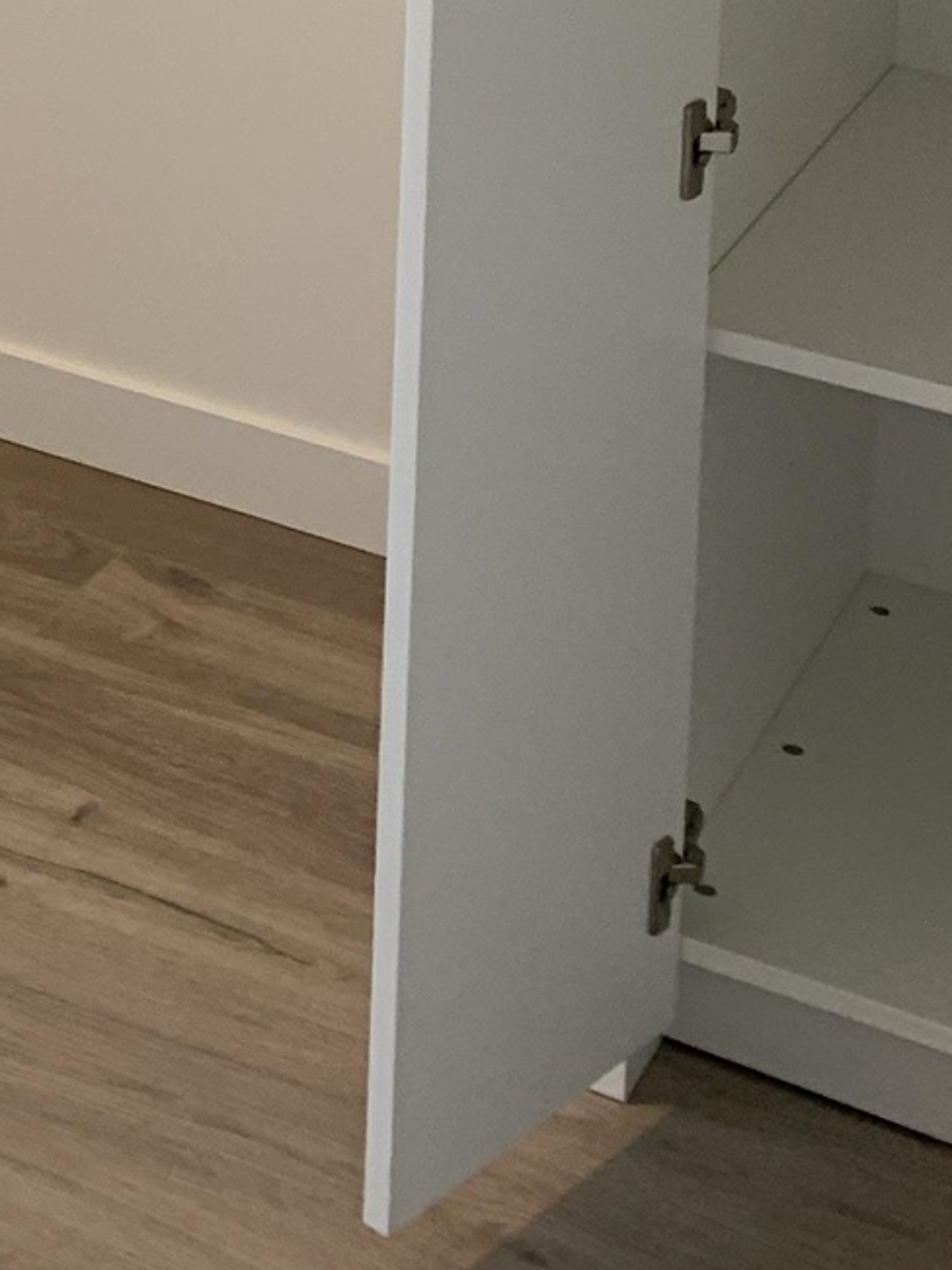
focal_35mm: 92
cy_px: -685
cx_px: -700
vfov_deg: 18.6
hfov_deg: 14.4
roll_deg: +0.3
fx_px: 3375
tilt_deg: -5.9
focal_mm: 4.25
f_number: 1.8
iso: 100
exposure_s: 1/60
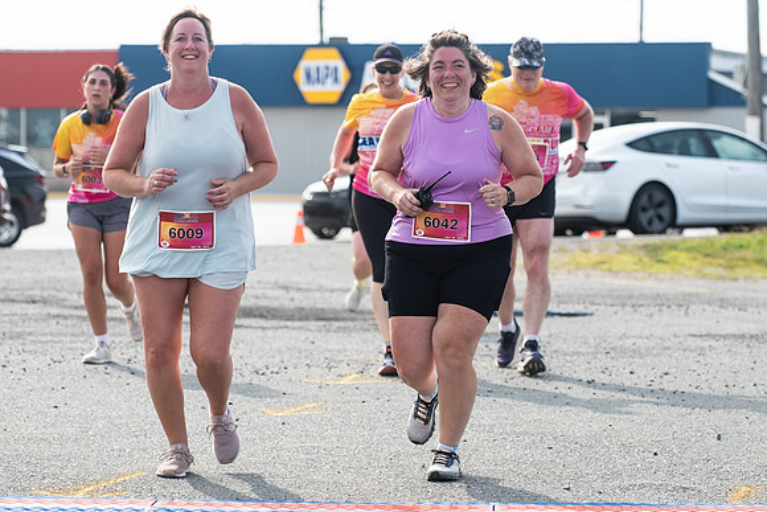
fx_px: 3280
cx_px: 396
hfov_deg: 13.3
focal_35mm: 154
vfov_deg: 8.9
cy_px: 142
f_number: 4.5
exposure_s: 1/1250
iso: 250
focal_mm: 102
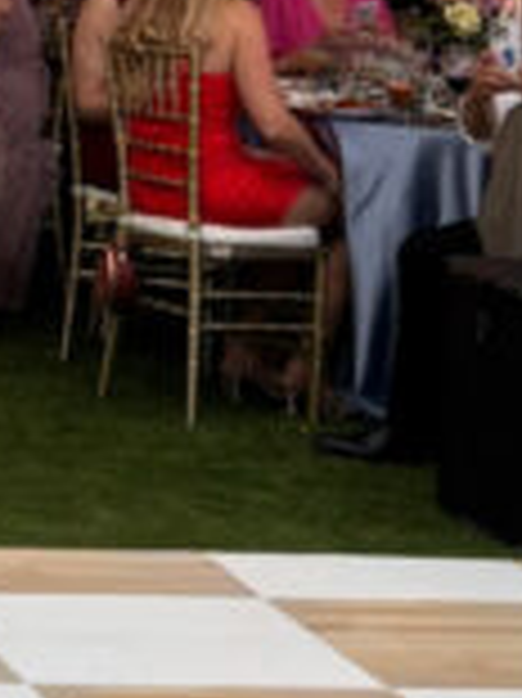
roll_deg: -2.9
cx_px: -567
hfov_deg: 8.2
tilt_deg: +3.2
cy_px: -360
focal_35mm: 172
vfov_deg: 11.0
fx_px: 3463
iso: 50
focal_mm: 5.96
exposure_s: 1/120
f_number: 1.6
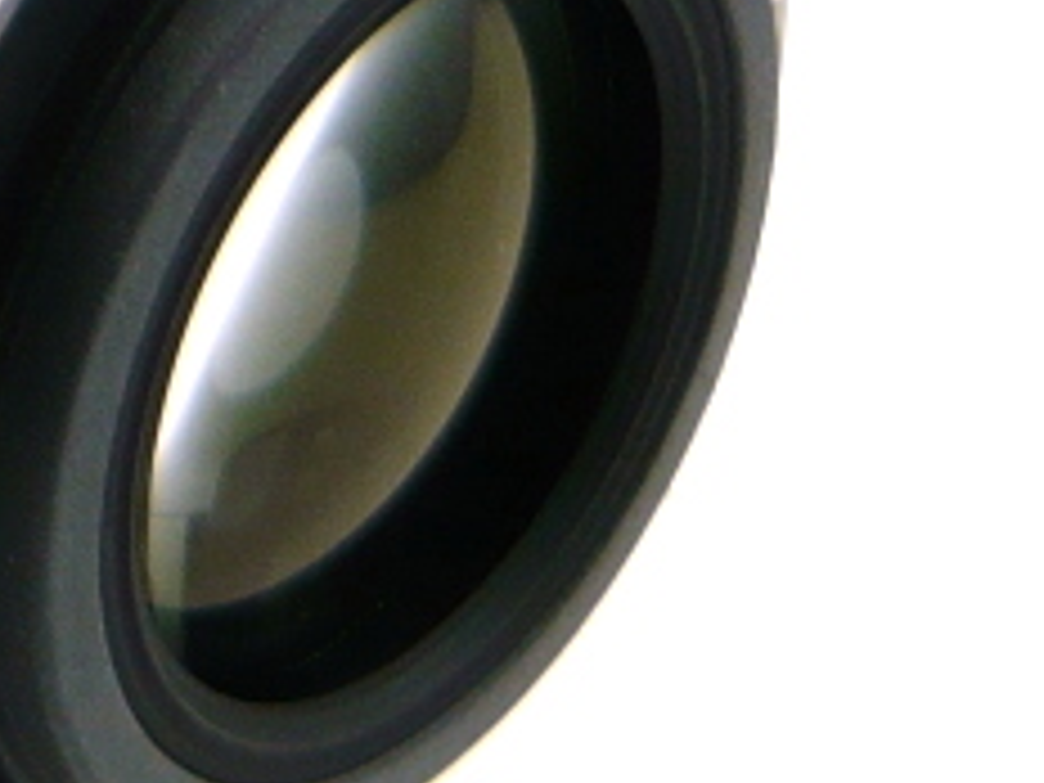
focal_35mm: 179
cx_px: -702
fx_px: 5399
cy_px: -270
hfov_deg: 10.5
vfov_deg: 8.2
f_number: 2.8
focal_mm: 5.5
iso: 100
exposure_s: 1/160
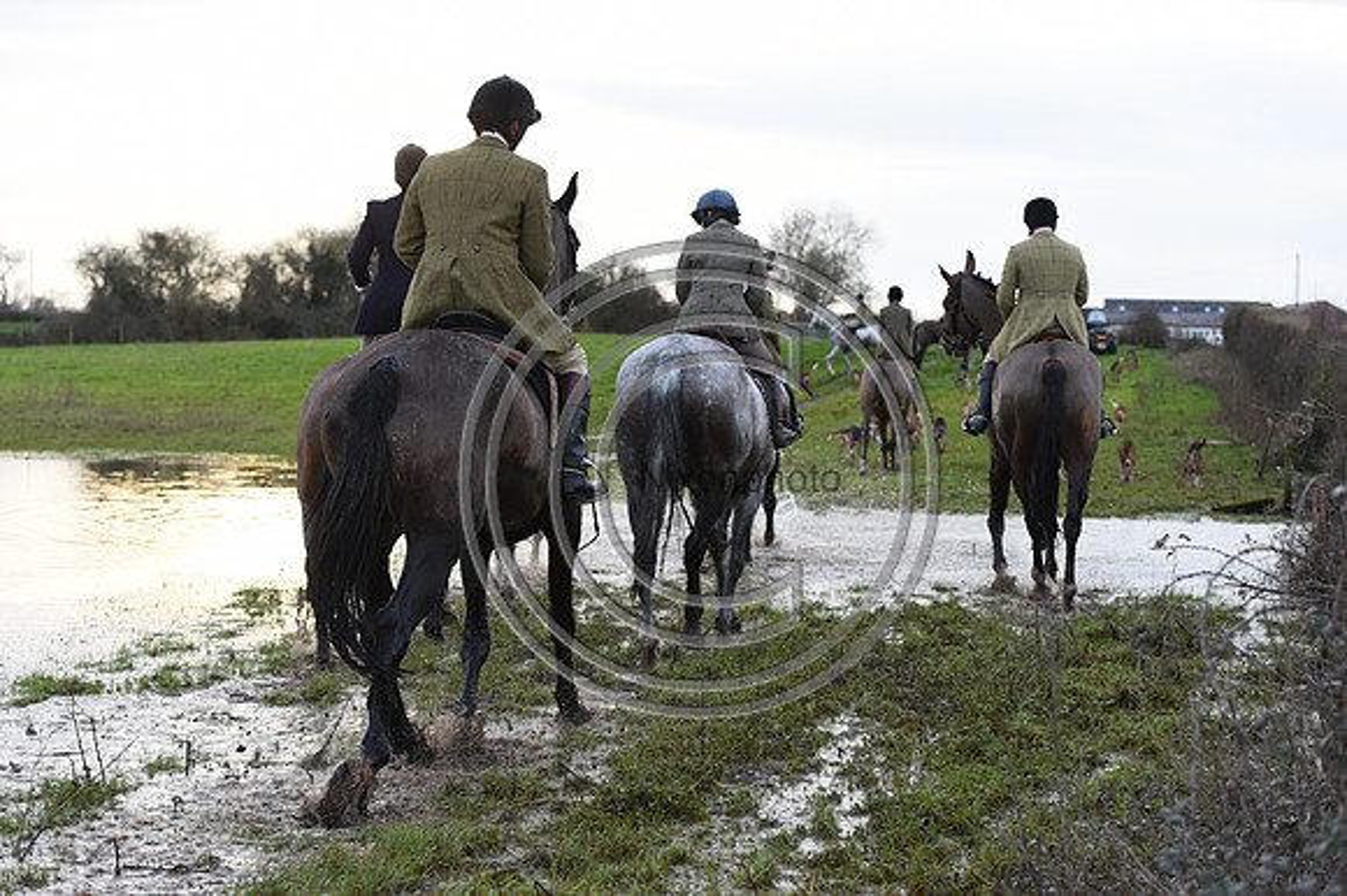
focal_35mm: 70
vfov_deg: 19.4
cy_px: 448
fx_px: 2618
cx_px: 674
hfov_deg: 28.9
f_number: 4.5
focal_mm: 70
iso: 2000
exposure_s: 1/1000
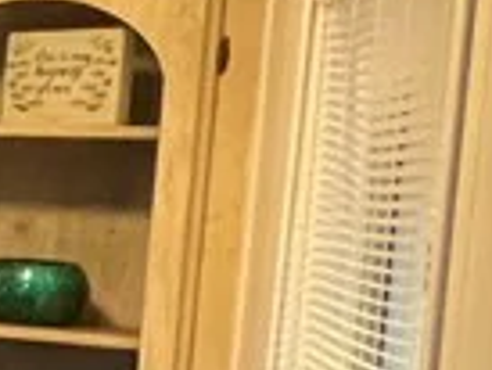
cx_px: -1322
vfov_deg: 15.3
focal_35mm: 97
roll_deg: -2.9
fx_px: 1380
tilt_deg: -1.4
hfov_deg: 9.0
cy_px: 205
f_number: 1.8
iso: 400
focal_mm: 1.57
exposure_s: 1/60
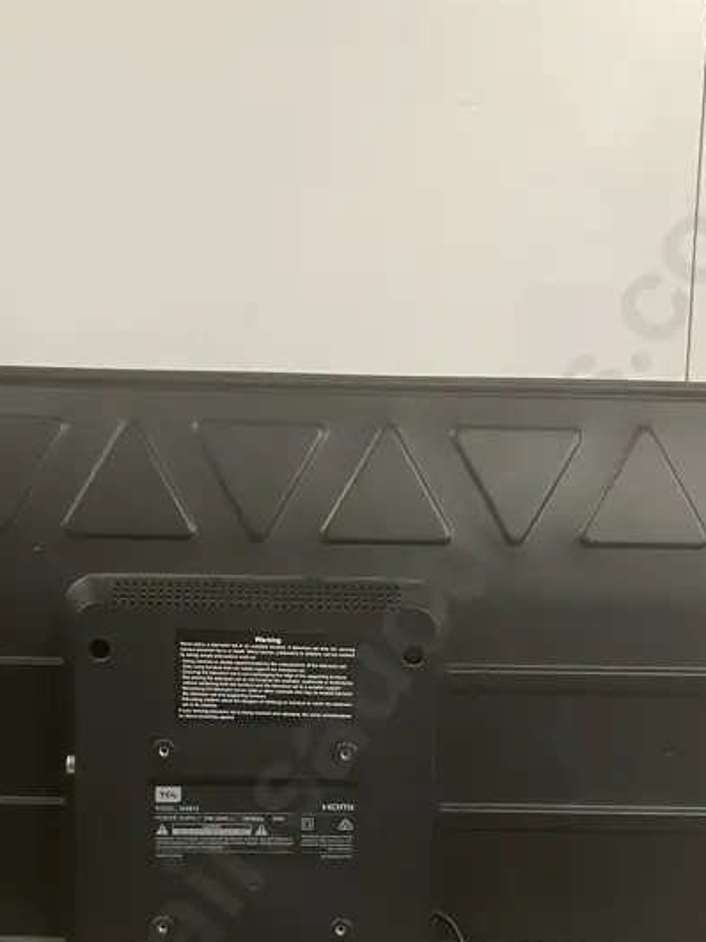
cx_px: 273
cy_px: 812
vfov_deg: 34.0
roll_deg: -0.3
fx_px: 1469
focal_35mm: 54
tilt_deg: -8.9
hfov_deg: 27.0
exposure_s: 1/50
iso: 200
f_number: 1.8
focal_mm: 3.99
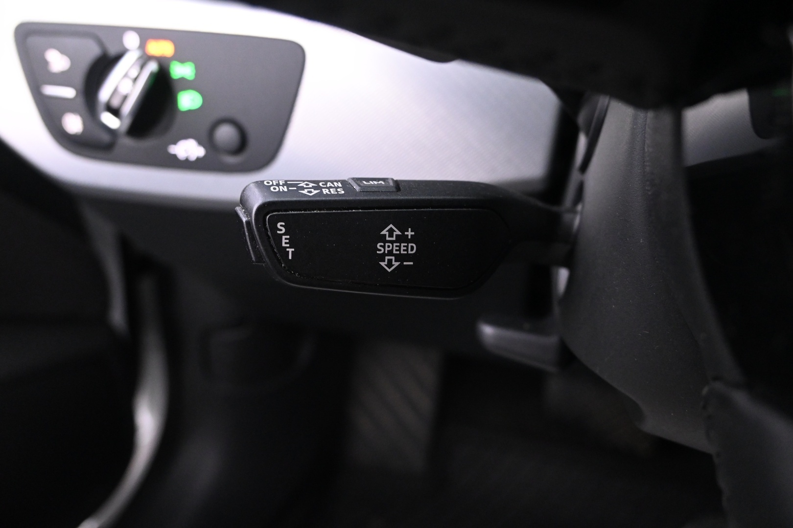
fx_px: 628
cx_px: 396
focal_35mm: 28
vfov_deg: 45.7
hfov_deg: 64.6
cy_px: 264
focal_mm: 19
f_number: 5
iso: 3200
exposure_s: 1/8
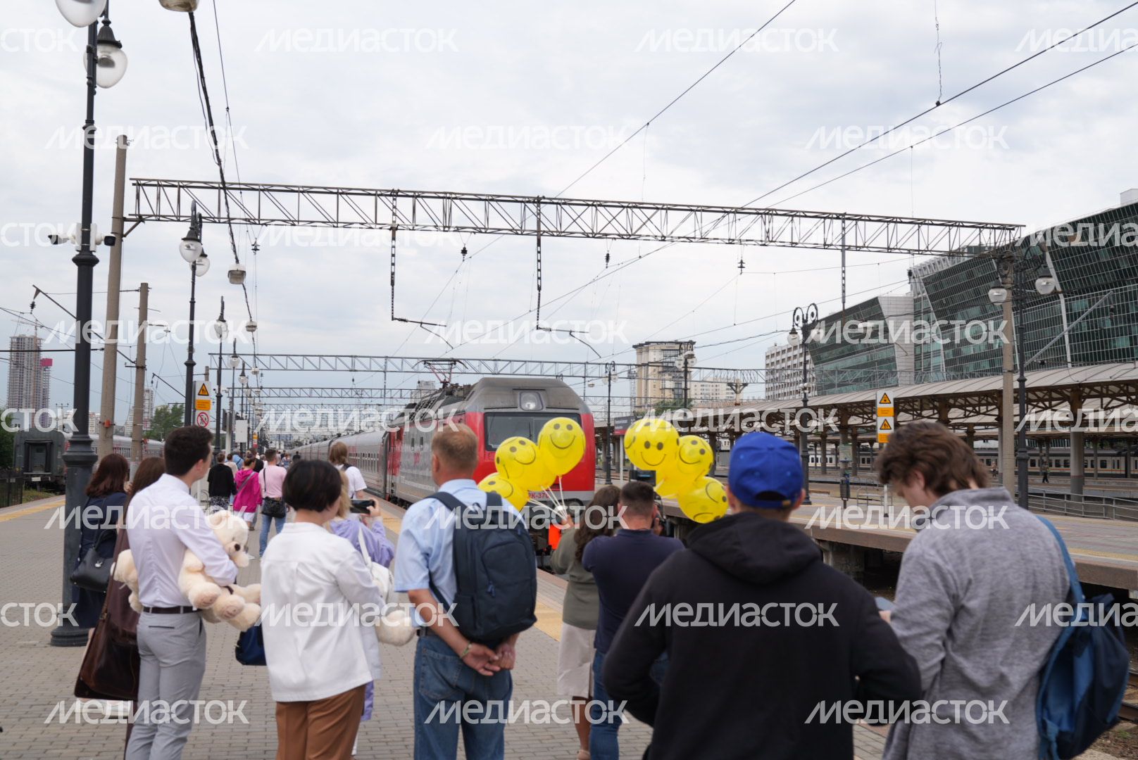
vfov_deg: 35.1
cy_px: 380
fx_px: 1202
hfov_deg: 50.7
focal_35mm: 38
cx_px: 569
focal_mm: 38
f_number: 5.6
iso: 100
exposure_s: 1/200
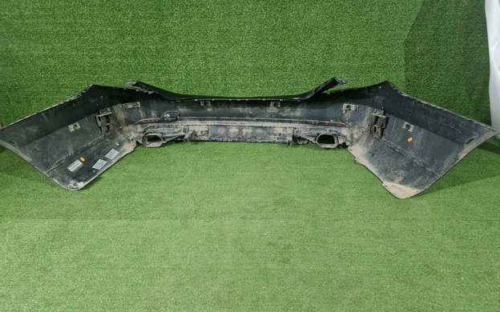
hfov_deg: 72.5
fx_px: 341
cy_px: 148
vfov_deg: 49.3
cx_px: 244
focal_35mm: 25
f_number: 1.8
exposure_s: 1/50
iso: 250
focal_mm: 5.4
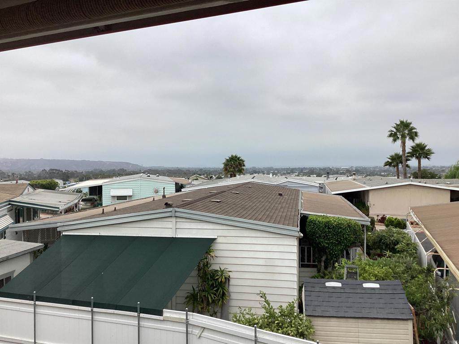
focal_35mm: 31
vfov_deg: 45.4
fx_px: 411
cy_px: 172
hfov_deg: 58.4
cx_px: 230
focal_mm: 3.3
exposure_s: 1/2092
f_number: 2.4
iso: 25
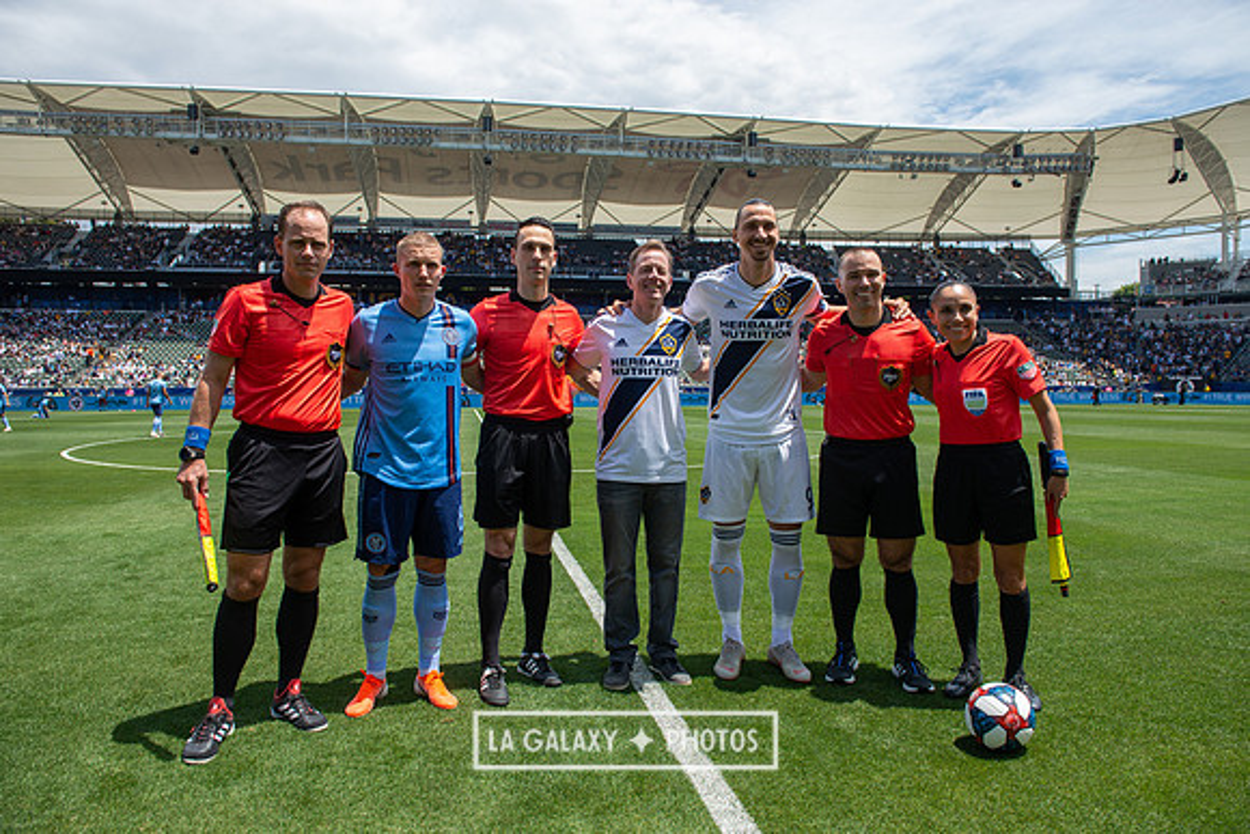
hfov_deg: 73.7
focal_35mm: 24
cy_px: 417
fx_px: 833
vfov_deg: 53.2
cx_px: 625
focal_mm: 24
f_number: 5.6
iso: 200
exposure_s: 1/1000
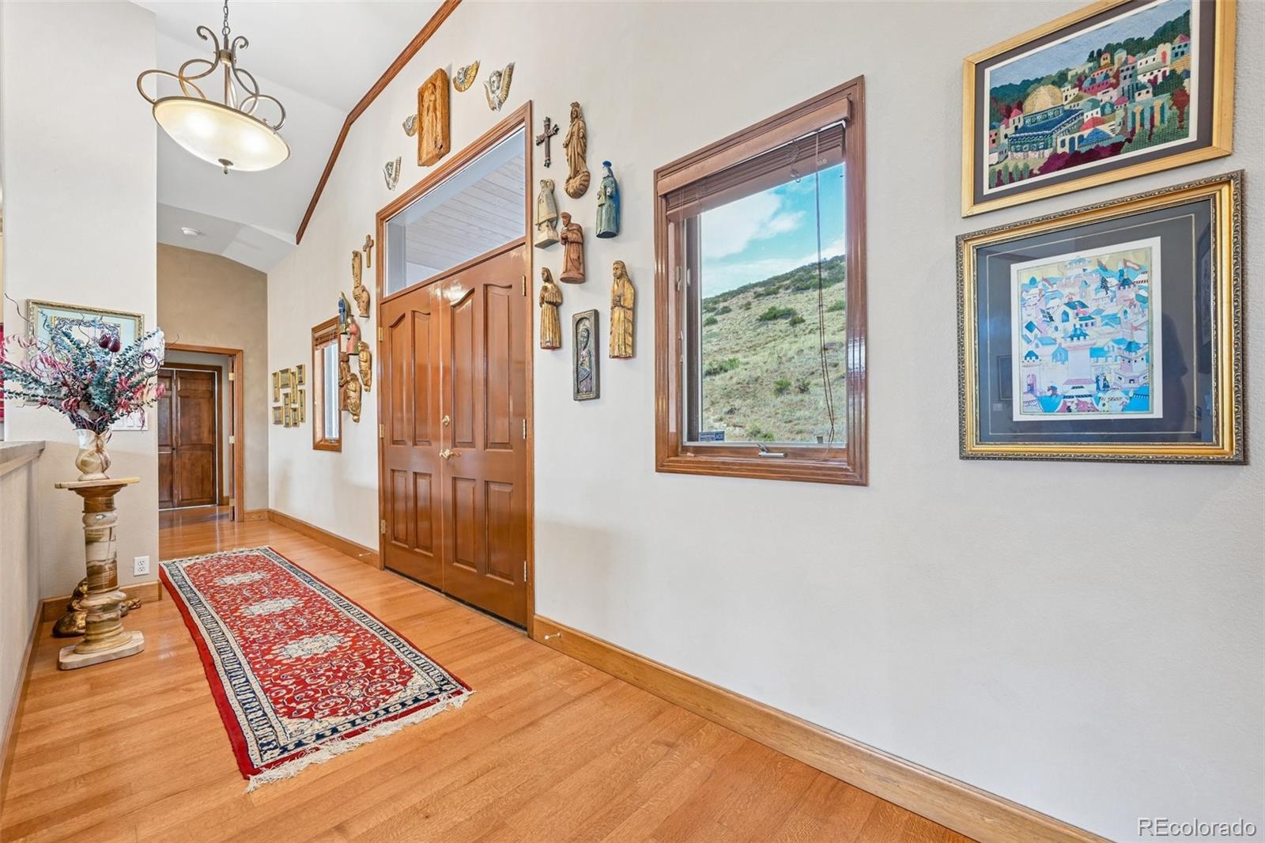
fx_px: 492
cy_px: 422
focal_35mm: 14
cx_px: 632
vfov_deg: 81.2
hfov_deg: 104.3
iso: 400
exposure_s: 1/15
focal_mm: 14
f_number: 10
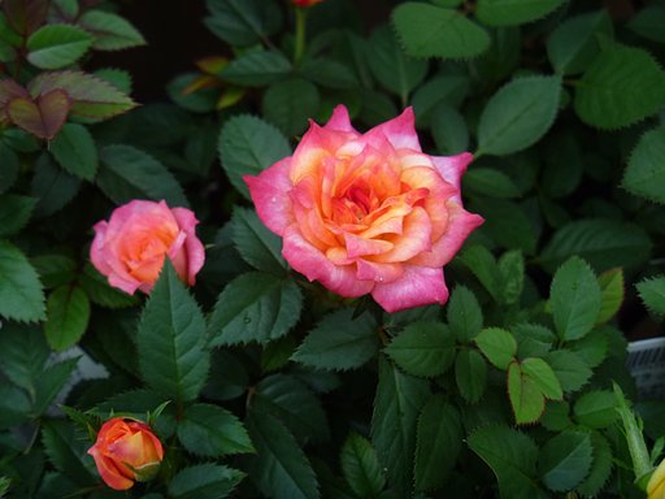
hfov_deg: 42.9
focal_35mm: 44
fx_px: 845
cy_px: 250
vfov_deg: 32.9
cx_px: 332
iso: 160
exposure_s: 1/40
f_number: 3.7
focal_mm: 7.8
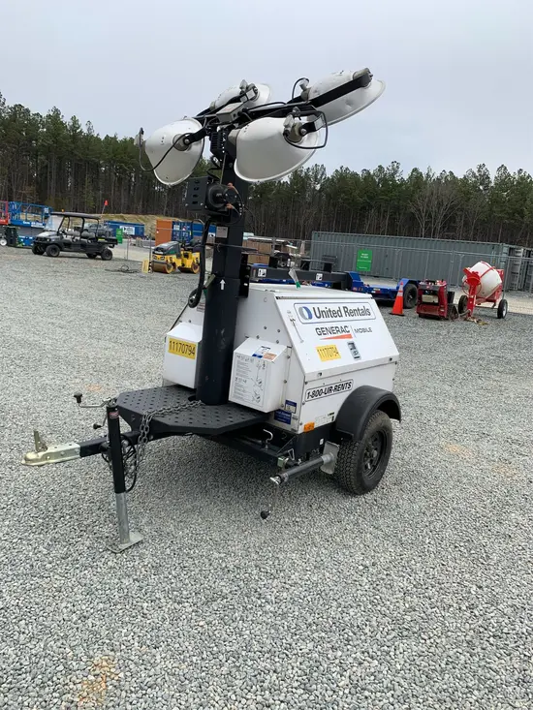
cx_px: 266
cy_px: 355
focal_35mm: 26
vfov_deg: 67.3
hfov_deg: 53.1
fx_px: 534
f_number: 1.8
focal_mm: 4.25
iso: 25
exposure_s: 1/1585
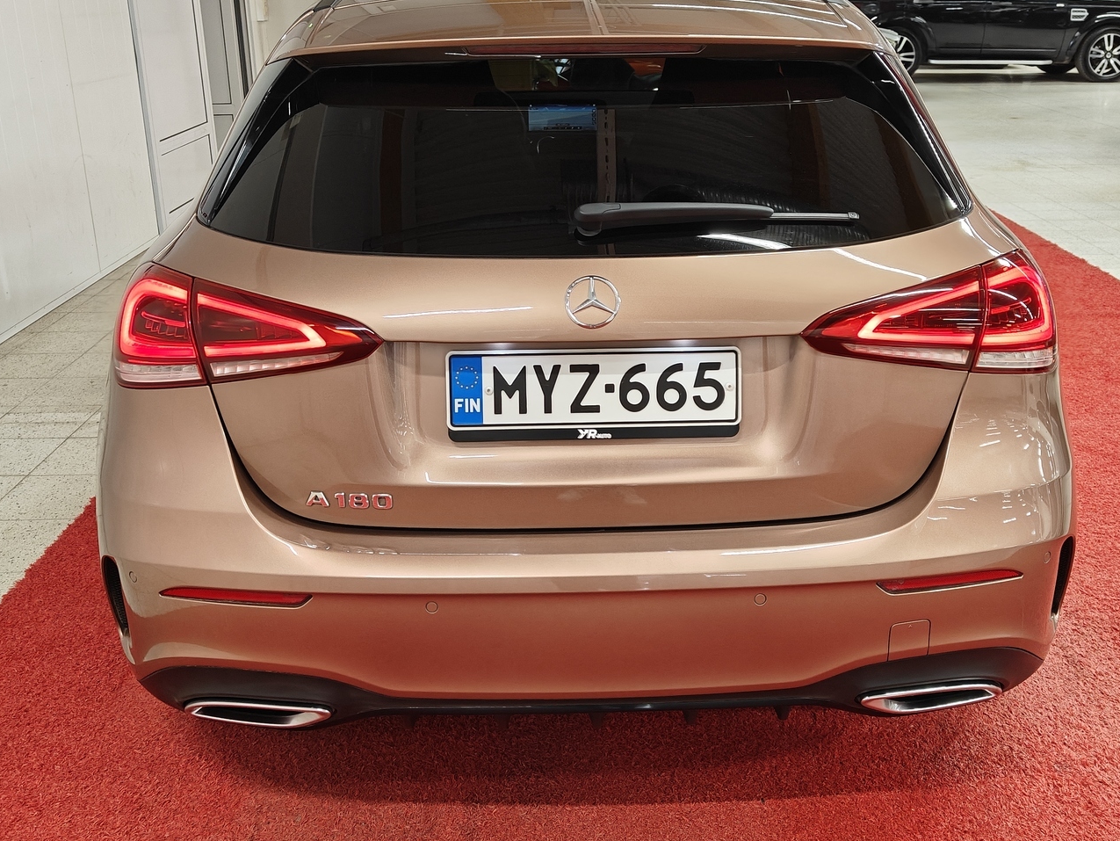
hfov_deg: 52.6
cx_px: 593
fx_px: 1133
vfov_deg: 40.7
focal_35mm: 35
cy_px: 389
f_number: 1.8
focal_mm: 5.59
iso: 100
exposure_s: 1/60
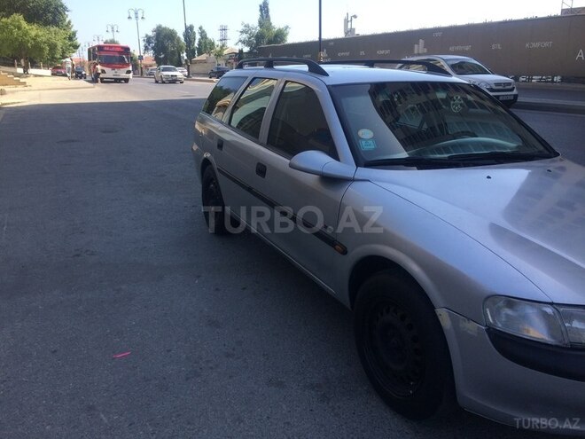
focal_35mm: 29
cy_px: 220
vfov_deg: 48.2
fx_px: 490
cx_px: 292
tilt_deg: -19.5
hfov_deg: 61.7
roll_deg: +2.2
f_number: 2.2
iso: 32
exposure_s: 1/977
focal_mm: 4.15
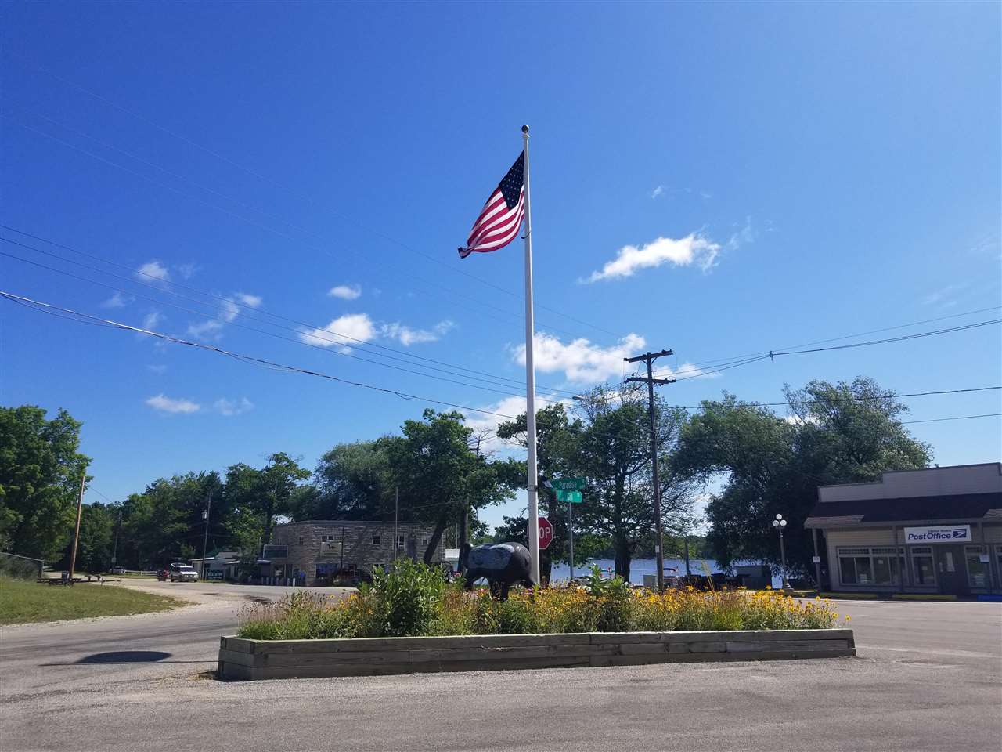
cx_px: 501
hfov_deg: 67.3
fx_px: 753
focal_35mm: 26
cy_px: 376
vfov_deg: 53.1
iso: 50
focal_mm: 4.3
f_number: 1.7
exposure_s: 1/3632
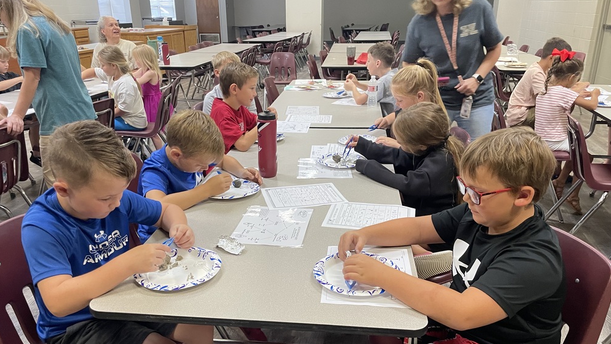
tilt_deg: -21.1
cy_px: 200
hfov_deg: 66.1
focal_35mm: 29
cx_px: 306
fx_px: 470
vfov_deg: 40.1
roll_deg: +0.1
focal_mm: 4.2
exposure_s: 1/60
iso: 320
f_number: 1.6
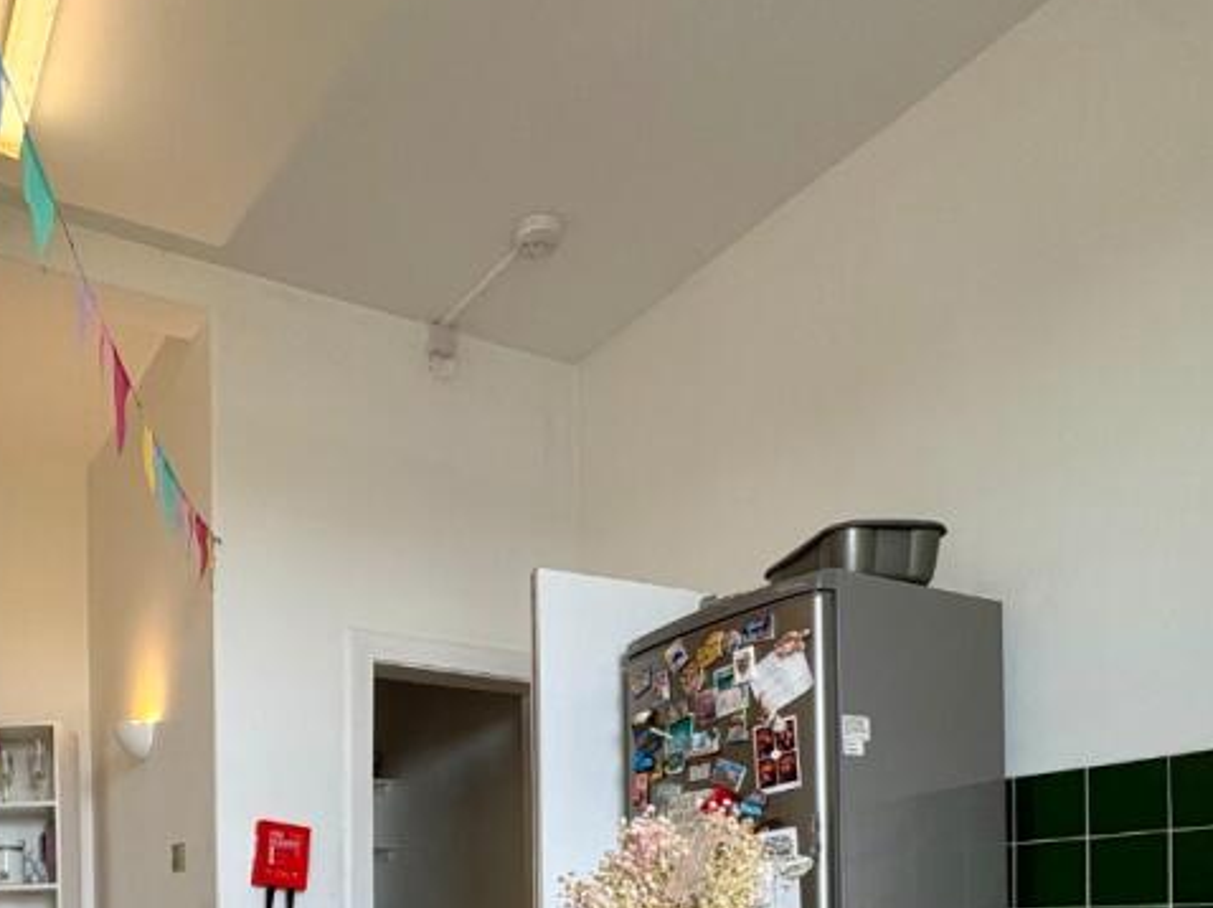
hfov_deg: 57.4
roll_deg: +1.2
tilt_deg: +1.2
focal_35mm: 30
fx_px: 1051
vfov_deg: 40.2
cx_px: 327
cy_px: 933
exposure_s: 1/100
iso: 125
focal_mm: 2.22
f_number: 2.2
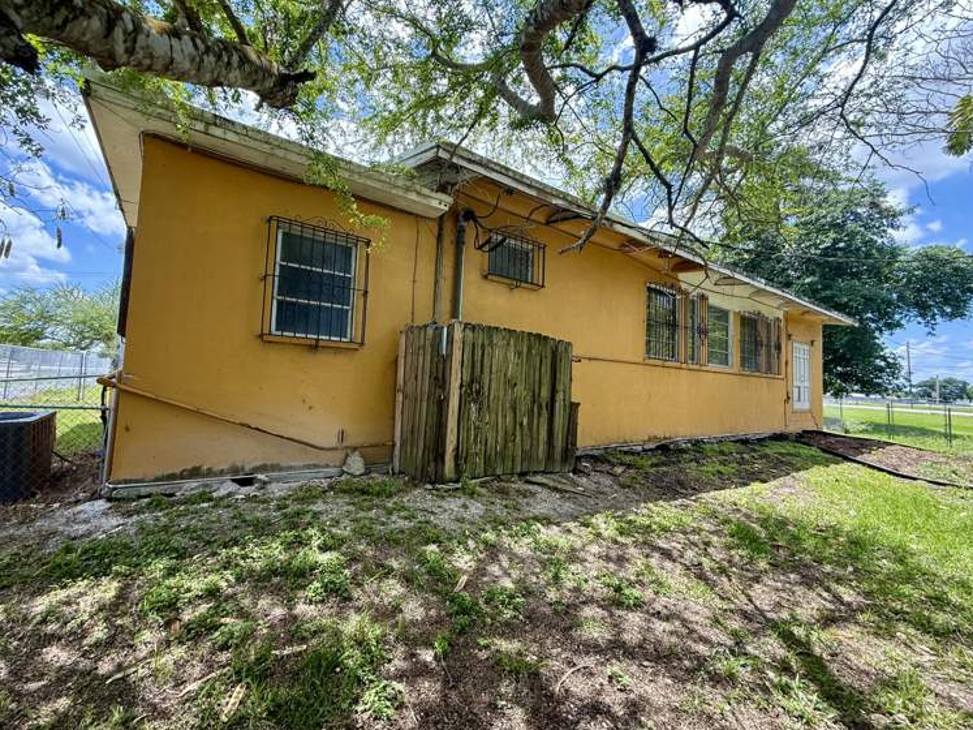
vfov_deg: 81.7
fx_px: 422
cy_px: 357
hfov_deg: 98.1
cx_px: 468
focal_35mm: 15
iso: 64
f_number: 2.2
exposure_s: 1/319
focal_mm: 2.22
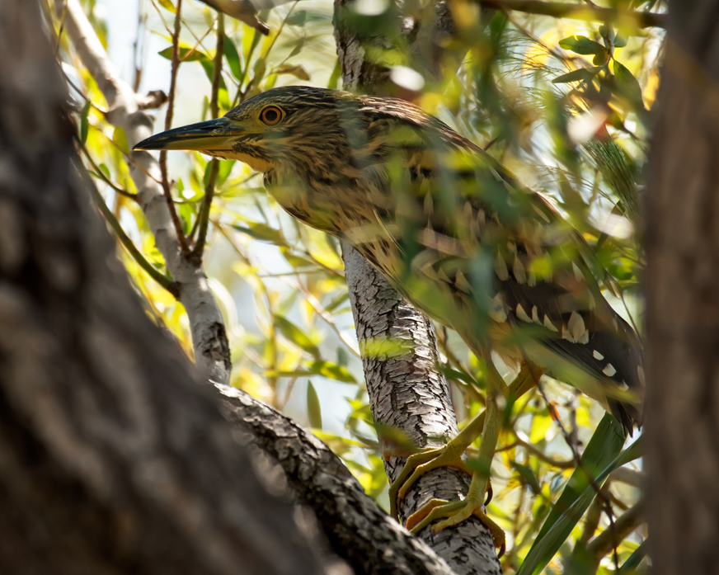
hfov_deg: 2.3
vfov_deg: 1.8
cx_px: 379
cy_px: 288
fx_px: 18039
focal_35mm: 848
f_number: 7.1
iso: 250
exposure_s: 1/400
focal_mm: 500
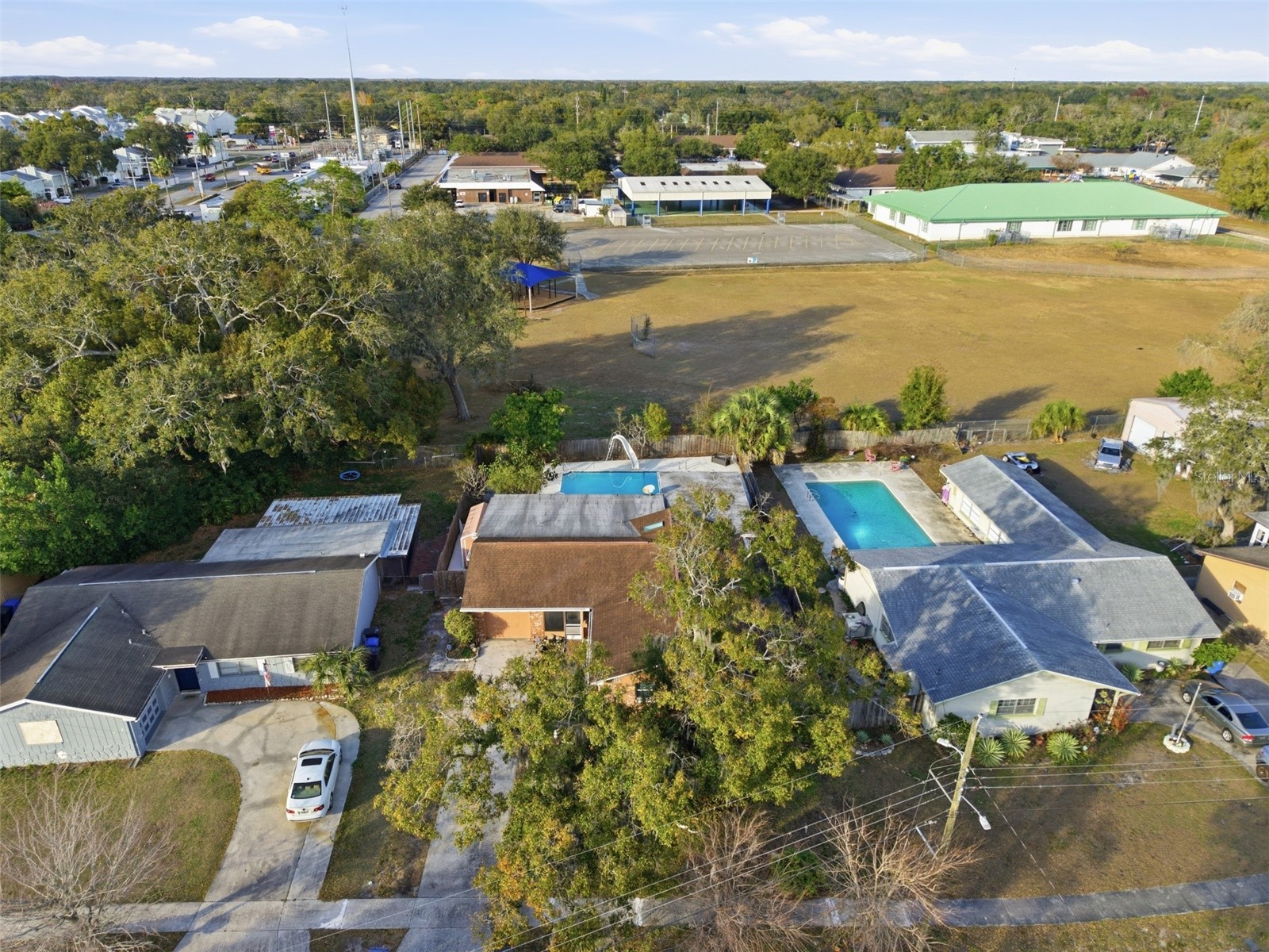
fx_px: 880
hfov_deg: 71.6
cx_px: 634
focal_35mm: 24
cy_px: 476
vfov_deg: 56.8
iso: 100
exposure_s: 1/1250
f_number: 1.8
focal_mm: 8.7
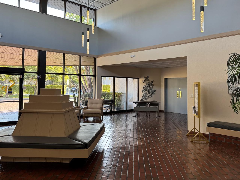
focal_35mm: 30
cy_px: 77
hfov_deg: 59.8
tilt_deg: +1.2
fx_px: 208
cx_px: 132
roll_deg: -0.7
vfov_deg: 46.7
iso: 200
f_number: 1.78
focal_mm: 6.76
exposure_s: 1/120
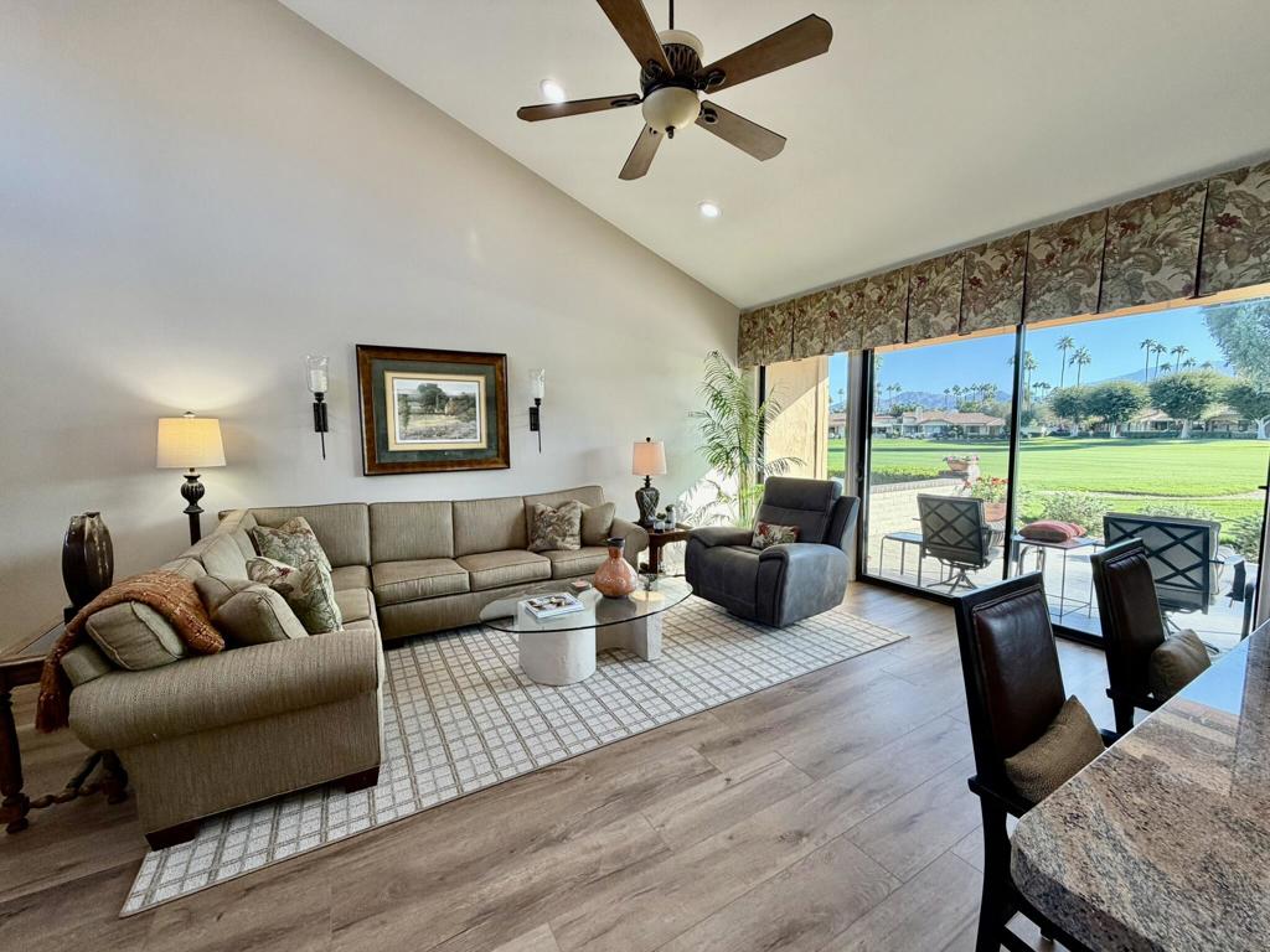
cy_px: 476
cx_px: 635
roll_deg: +1.1
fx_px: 514
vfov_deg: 85.7
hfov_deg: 102.1
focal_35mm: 14
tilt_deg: -5.0
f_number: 2.2
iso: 100
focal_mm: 2.22
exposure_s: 1/120
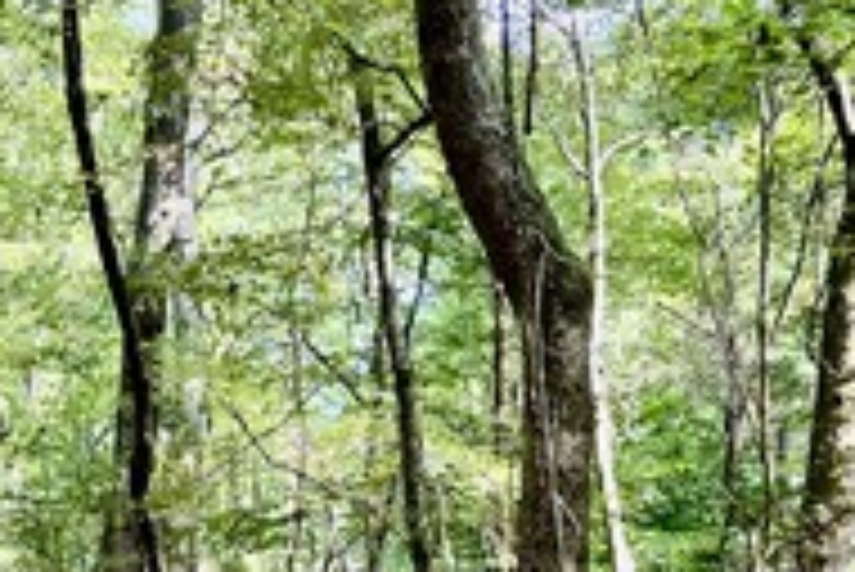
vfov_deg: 13.7
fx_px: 2163
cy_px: 986
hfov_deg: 21.9
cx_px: 112
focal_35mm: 91
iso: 50
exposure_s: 1/121
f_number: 1.6
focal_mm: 5.1
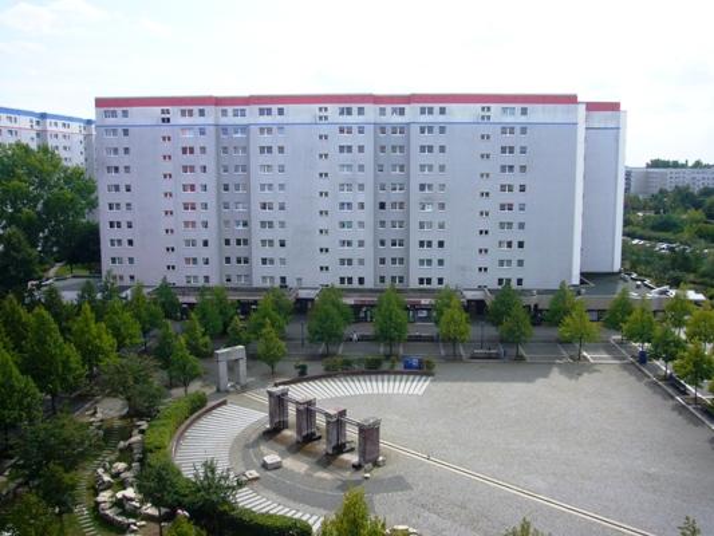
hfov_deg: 56.8
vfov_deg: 44.2
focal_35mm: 32
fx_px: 660
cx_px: 357
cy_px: 268
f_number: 5.6
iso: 100
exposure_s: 1/320
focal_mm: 4.6
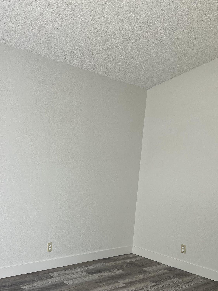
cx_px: 87
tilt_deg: -8.0
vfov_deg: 45.6
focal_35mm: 40
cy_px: 207
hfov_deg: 35.8
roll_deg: -4.4
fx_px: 336
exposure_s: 1/171
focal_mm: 5.7
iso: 50
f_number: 1.5
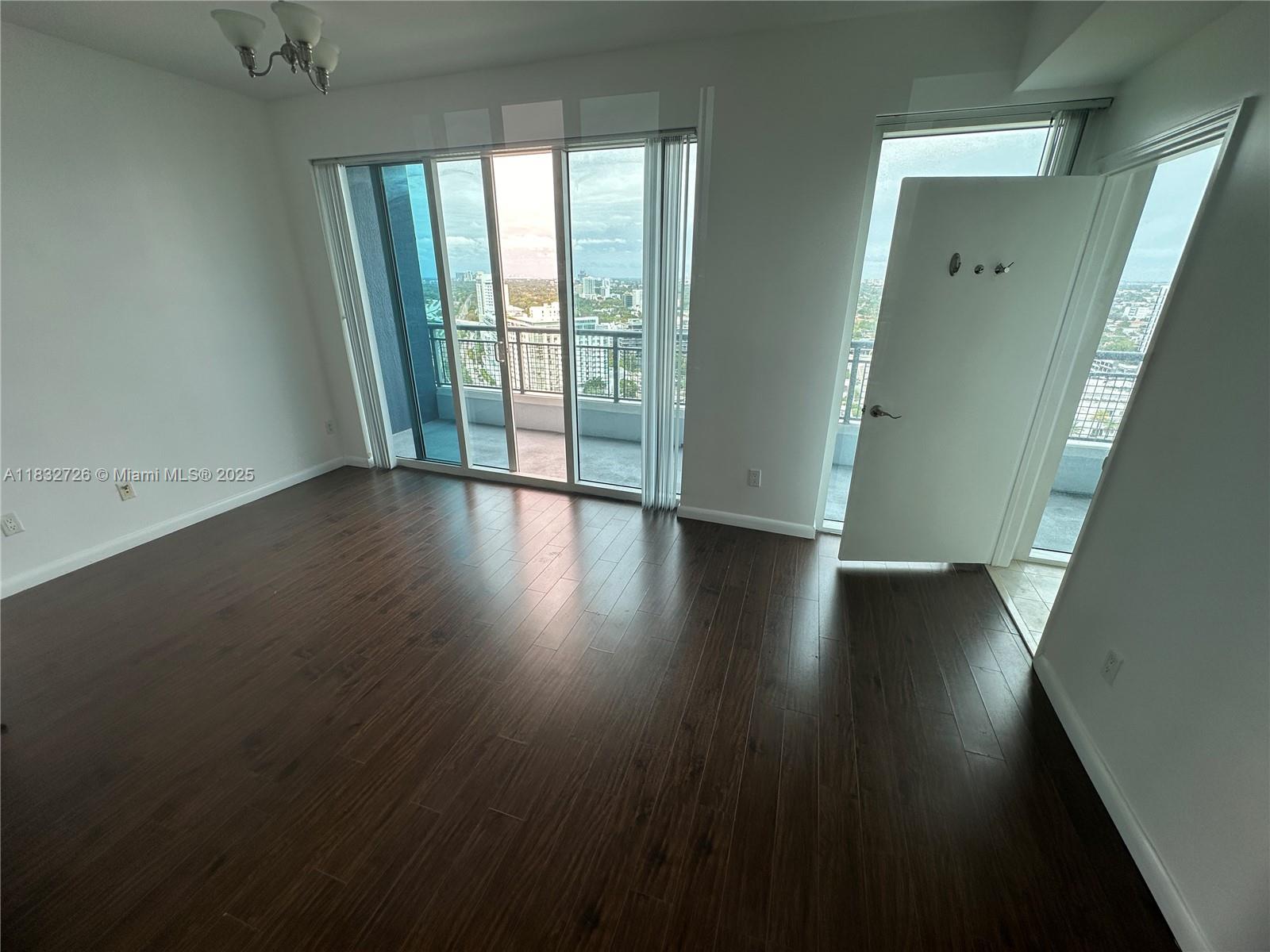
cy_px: 476
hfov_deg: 102.1
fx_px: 514
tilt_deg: -21.1
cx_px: 635
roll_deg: -0.4
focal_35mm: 14
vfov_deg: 85.7
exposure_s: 1/156
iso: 40
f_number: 2.2
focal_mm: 2.22
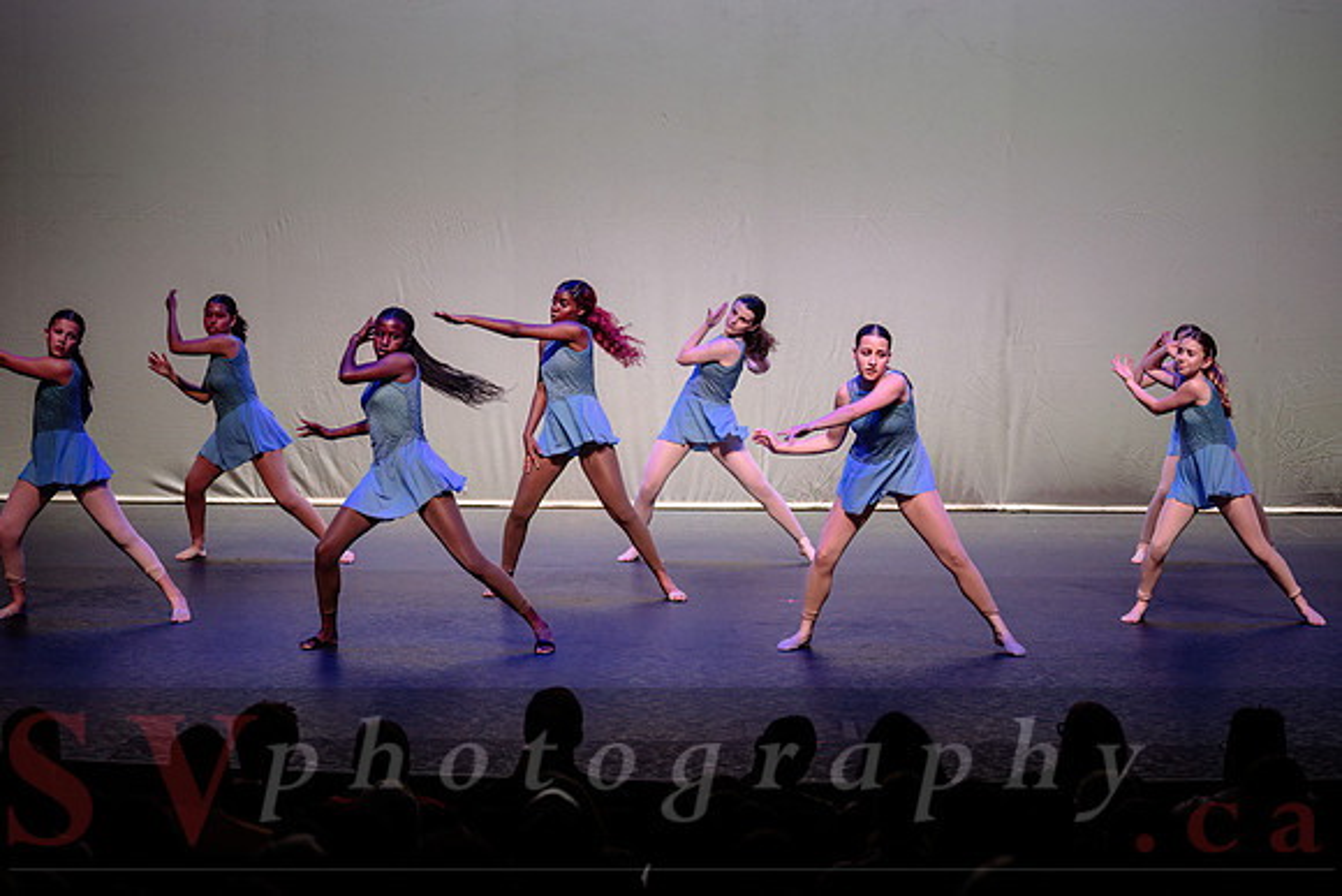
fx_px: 3843
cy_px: 410
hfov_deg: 19.8
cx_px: 728
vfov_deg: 13.3
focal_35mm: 103
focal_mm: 95
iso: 1250
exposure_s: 1/500
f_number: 2.8
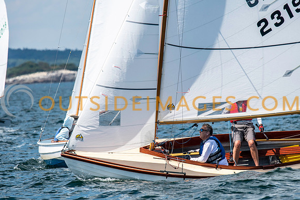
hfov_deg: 4.6
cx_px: 150
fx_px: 3751
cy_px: 100
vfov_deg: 3.1
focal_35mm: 450
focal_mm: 300
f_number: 5.6
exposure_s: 1/2500
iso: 320
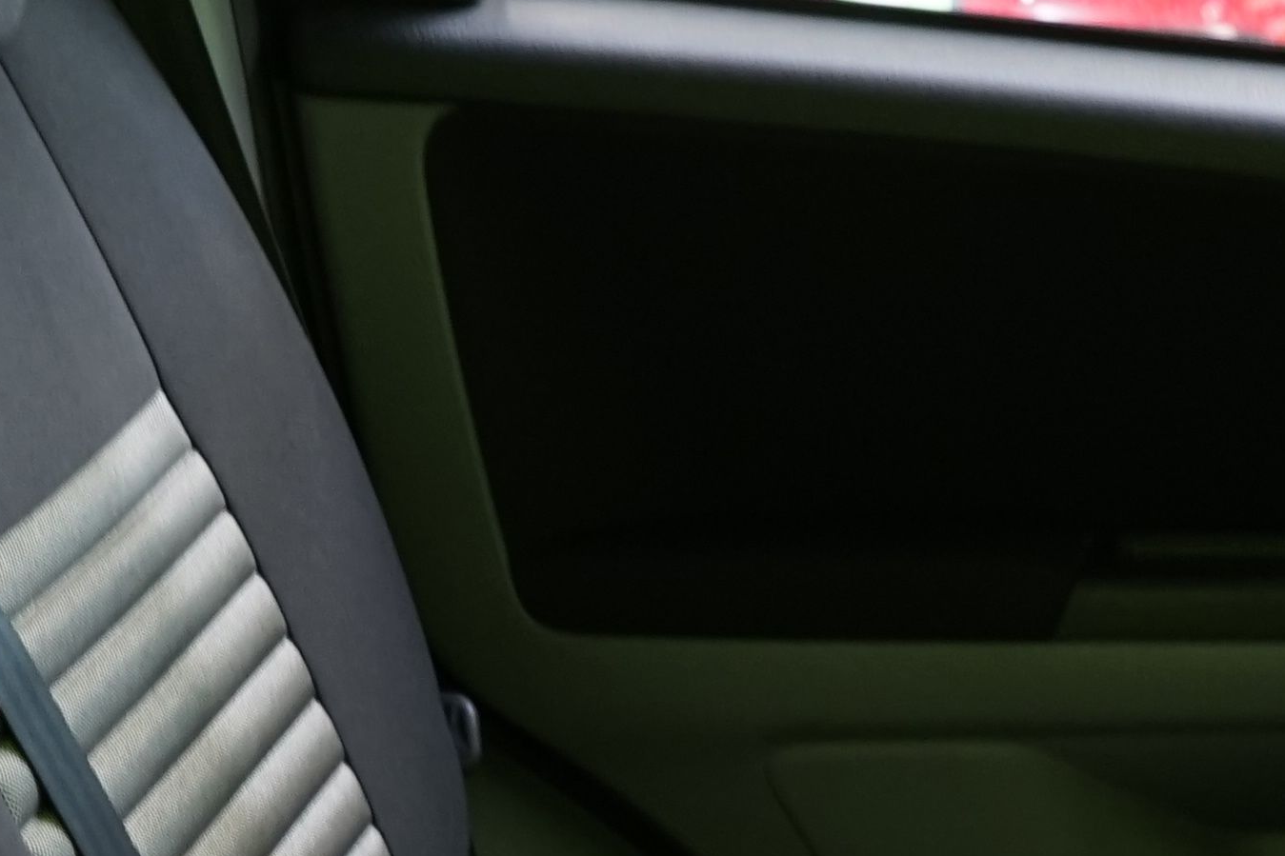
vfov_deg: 10.3
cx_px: 1214
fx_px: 4604
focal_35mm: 129
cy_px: 1234
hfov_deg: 15.7
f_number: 4.5
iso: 800
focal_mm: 29
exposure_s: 1/10
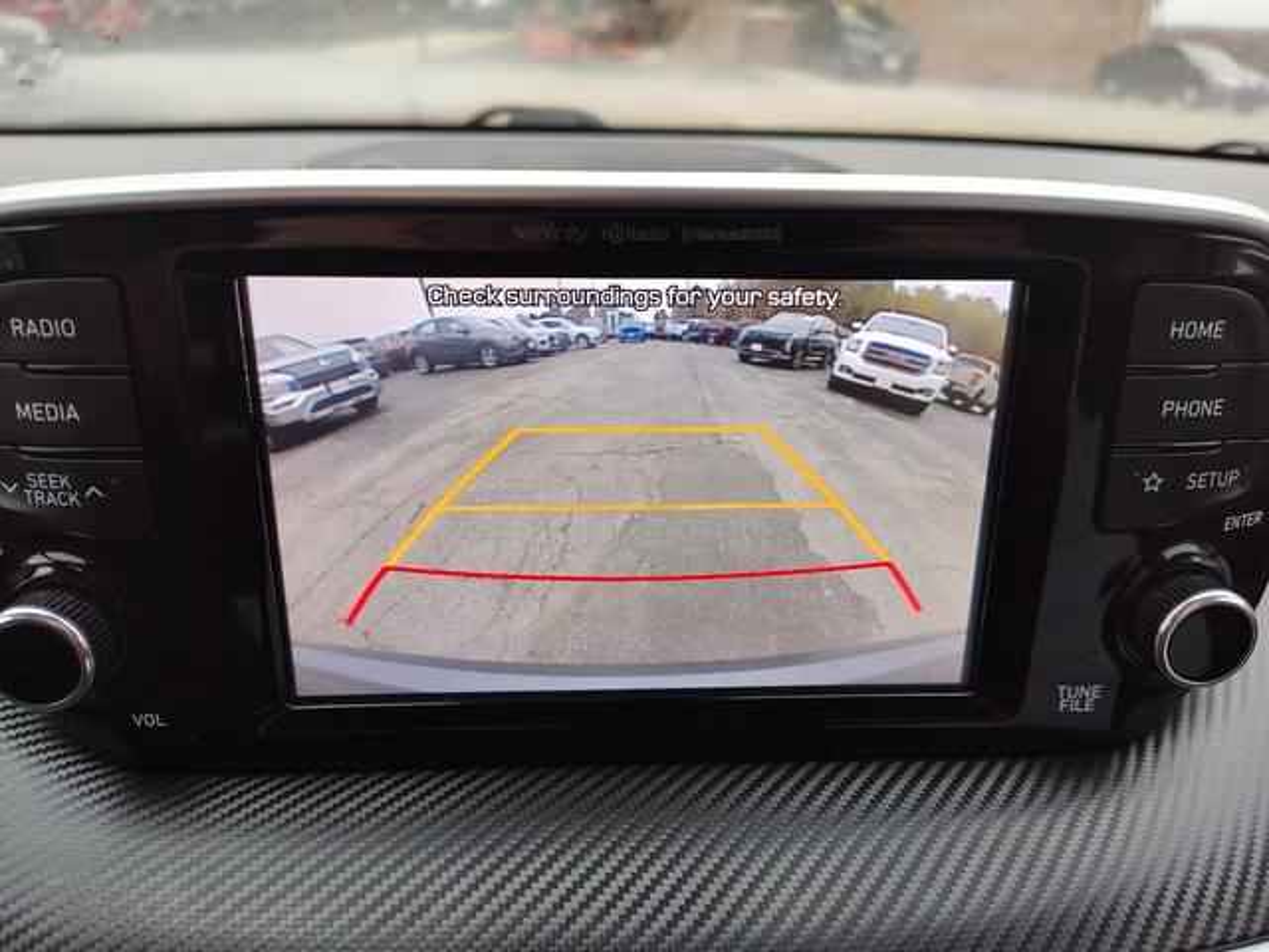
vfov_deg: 58.9
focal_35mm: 23
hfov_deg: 73.9
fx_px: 843
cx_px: 634
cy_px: 476
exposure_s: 1/120
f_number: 1.88
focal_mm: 5.56
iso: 144
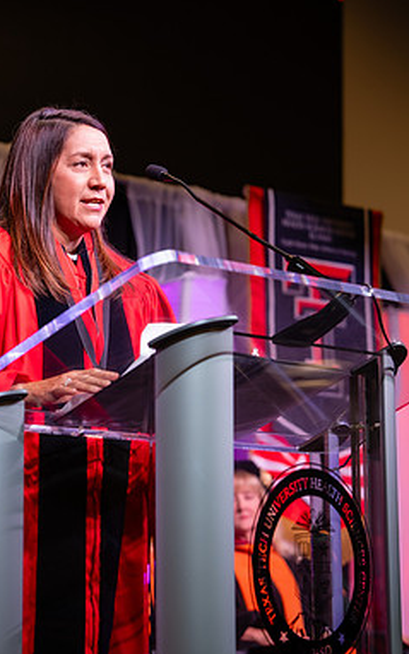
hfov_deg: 11.2
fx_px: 2085
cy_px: 304
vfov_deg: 17.8
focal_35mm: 117
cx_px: 94
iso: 320
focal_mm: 70
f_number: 2.8
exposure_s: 1/160
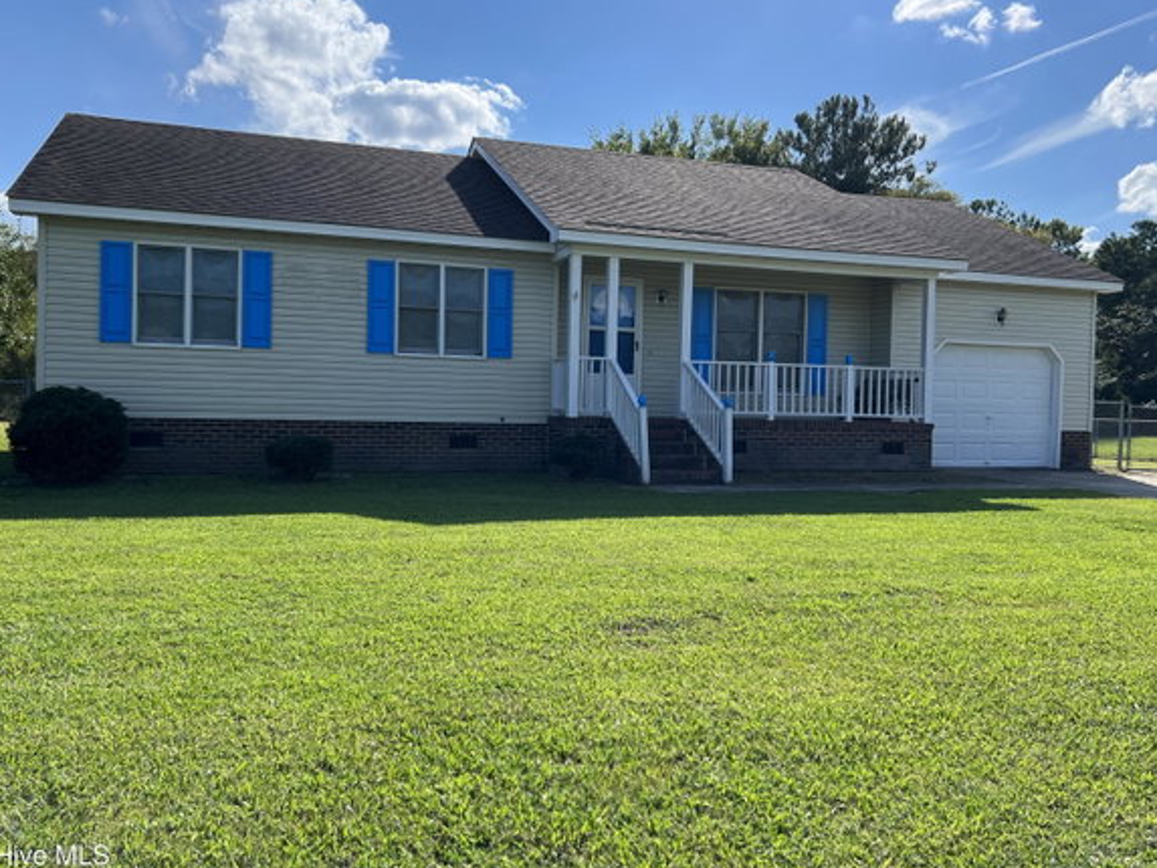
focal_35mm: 29
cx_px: 548
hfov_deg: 61.6
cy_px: 416
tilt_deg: -0.2
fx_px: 969
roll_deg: -2.0
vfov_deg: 48.2
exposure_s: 1/4831
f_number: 1.5
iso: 50
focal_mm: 5.7
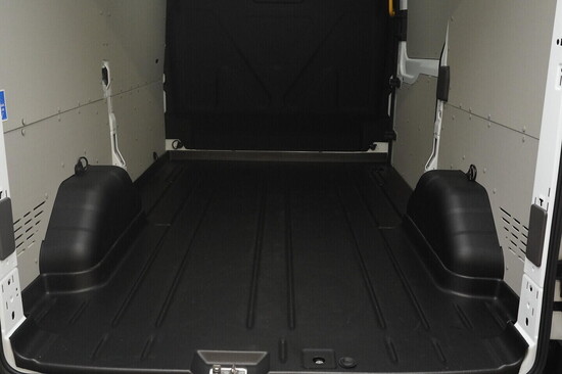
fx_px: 562
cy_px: 187
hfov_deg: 53.2
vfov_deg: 36.8
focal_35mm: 36
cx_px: 281
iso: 4000
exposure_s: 1/200
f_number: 5.6
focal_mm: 24
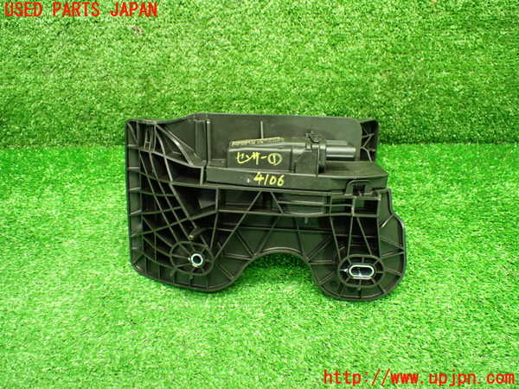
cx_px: 260
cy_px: 194
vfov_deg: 46.8
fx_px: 450
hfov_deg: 60.0
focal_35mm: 30
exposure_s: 1/50
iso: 800
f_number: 2.3
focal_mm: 5.4
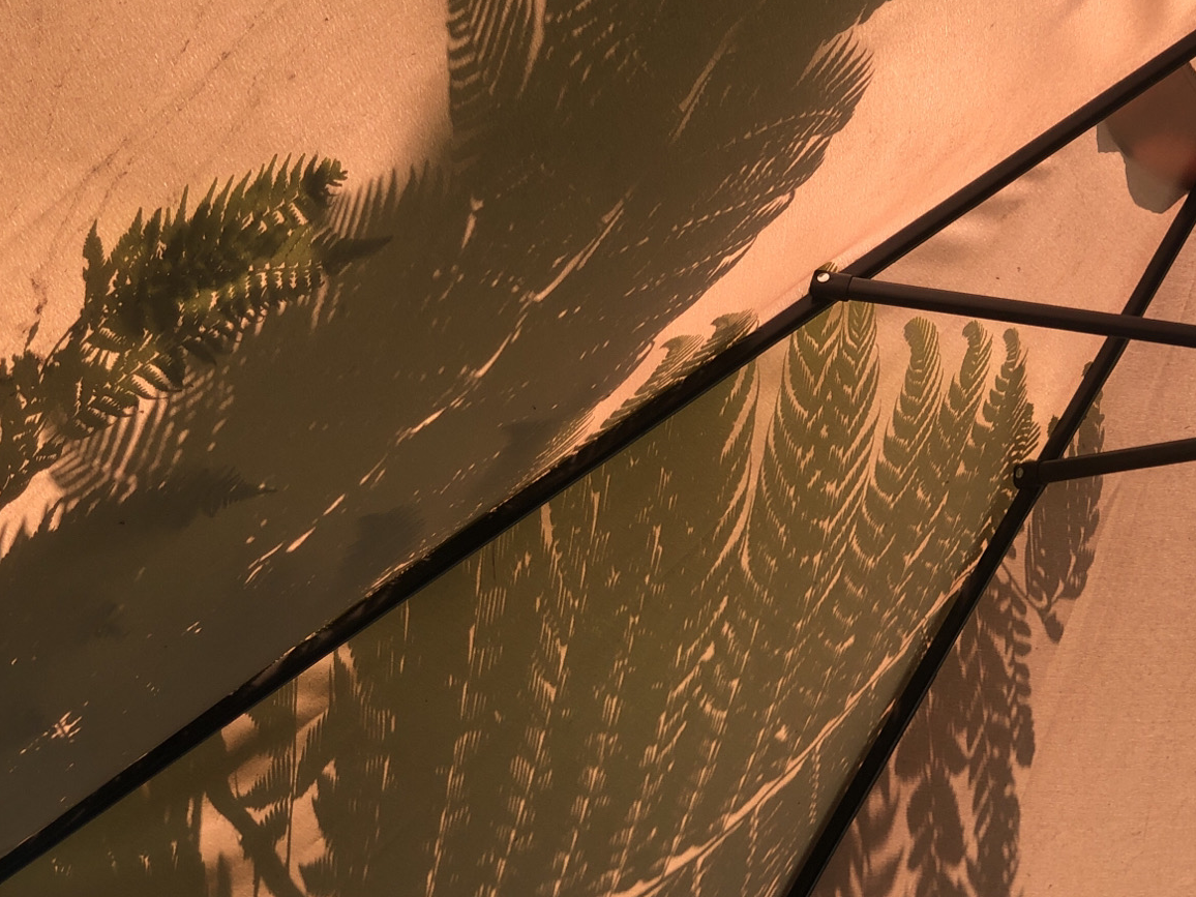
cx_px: 693
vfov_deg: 16.4
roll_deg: +13.4
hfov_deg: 21.8
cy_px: 274
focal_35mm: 90
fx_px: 3110
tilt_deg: +37.0
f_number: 2.4
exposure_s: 1/60
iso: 16
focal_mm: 6
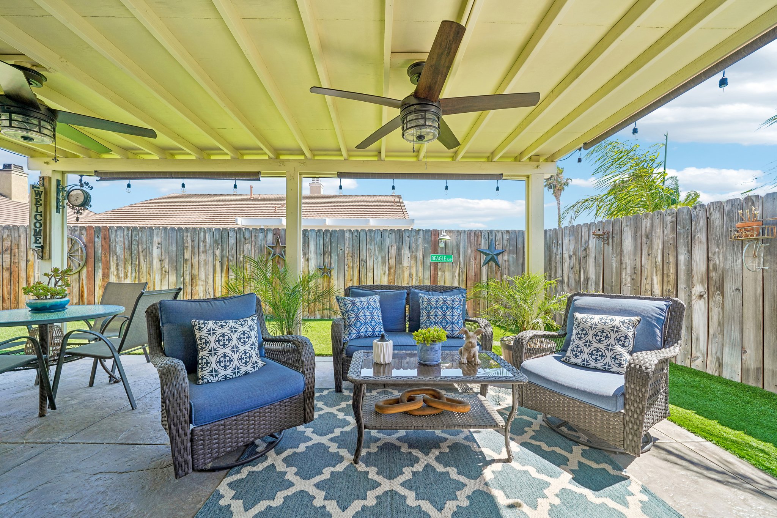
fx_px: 281
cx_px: 388
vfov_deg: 85.4
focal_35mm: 13
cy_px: 259
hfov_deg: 108.3
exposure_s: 1/60
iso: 100
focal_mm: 13
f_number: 8
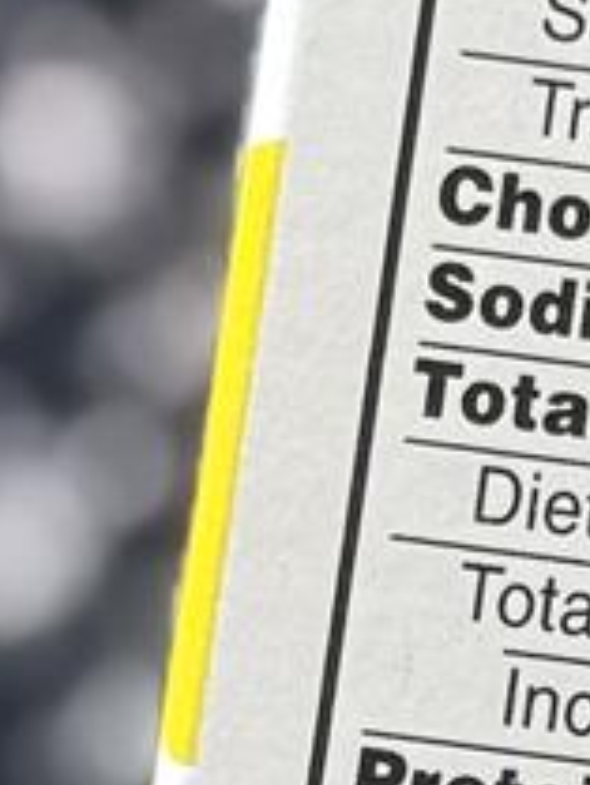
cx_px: 955
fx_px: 8354
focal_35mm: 368
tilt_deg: -85.4
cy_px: 856
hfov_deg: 4.0
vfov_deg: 5.4
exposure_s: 1/120
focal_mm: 6.76
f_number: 1.78
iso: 80
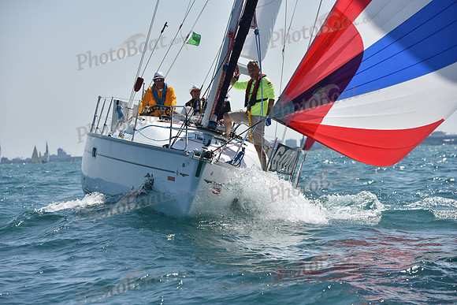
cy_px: 152
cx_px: 228
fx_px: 1778
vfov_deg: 9.8
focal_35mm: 140
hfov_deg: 14.7
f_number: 6.3
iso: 250
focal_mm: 140
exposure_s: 1/2000
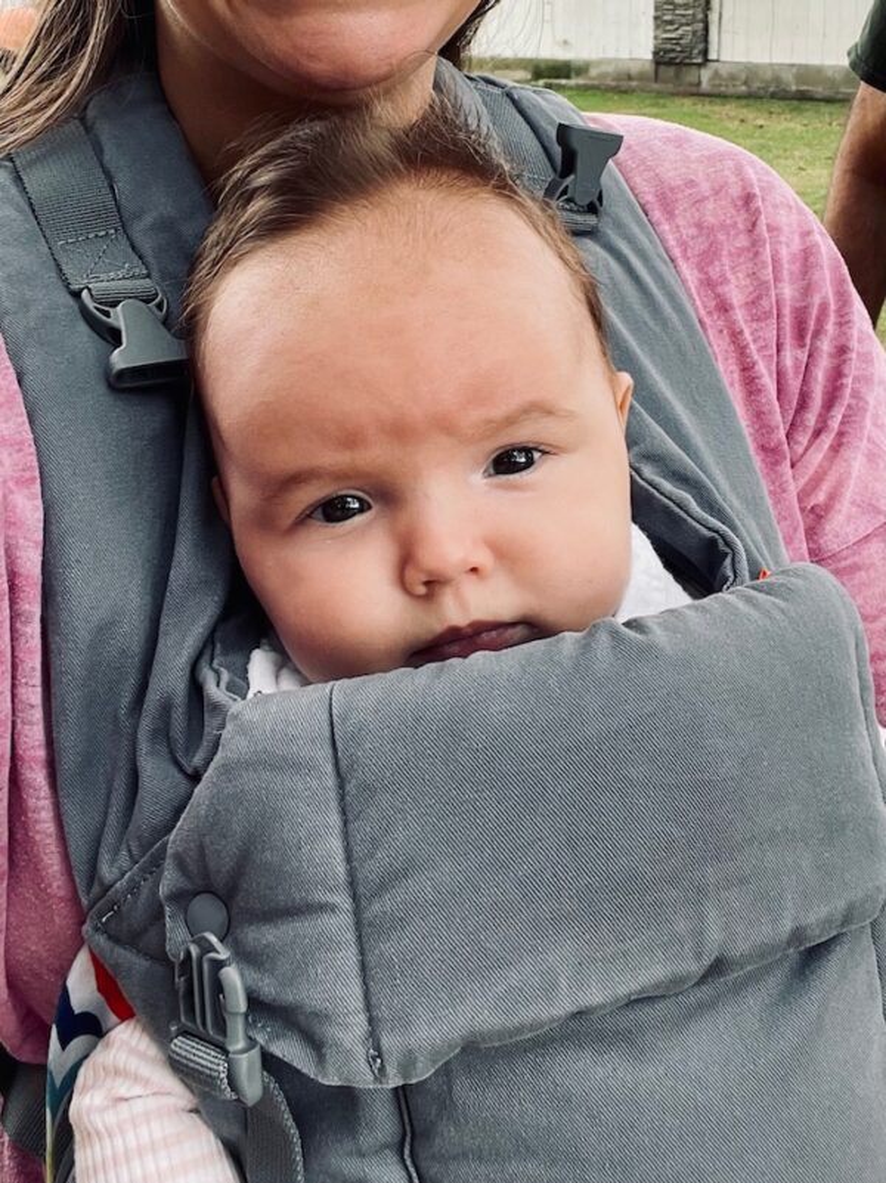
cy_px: 592
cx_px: 443
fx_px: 1025
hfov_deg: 46.8
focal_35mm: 30
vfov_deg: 60.0
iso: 32
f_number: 2.2
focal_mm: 2.71
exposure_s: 1/121
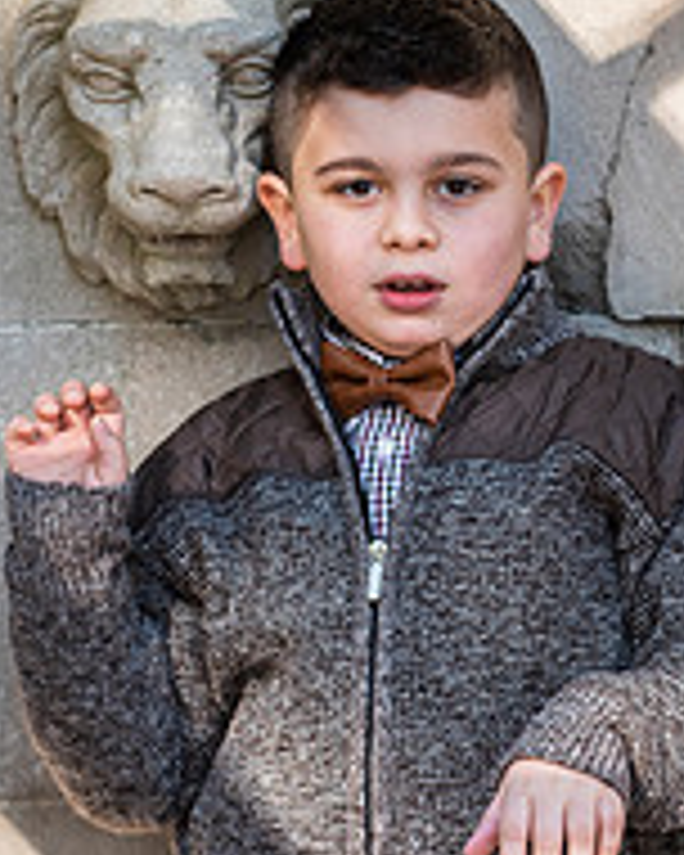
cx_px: 410
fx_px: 8452
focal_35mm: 334
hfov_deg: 4.6
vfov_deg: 5.8
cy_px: 198
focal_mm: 150
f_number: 3.5
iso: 320
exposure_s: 1/400
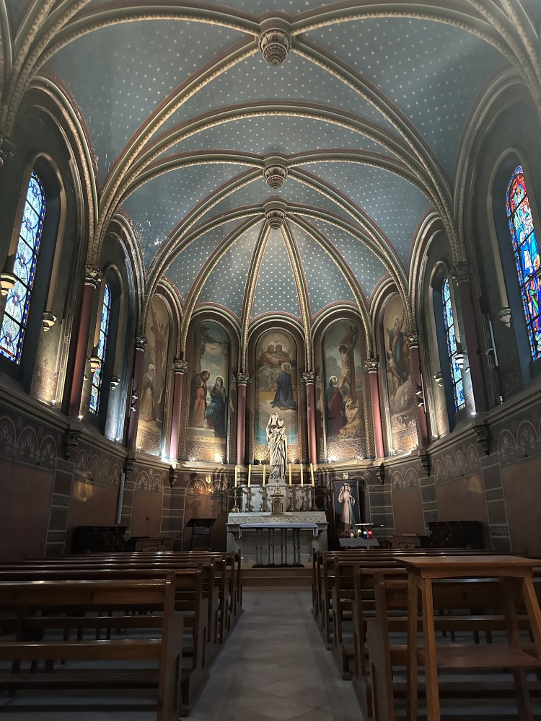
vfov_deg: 71.6
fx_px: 500
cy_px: 360
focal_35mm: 24
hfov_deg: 56.8
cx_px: 270
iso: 1000
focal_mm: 6.86
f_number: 1.78
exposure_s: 1/33
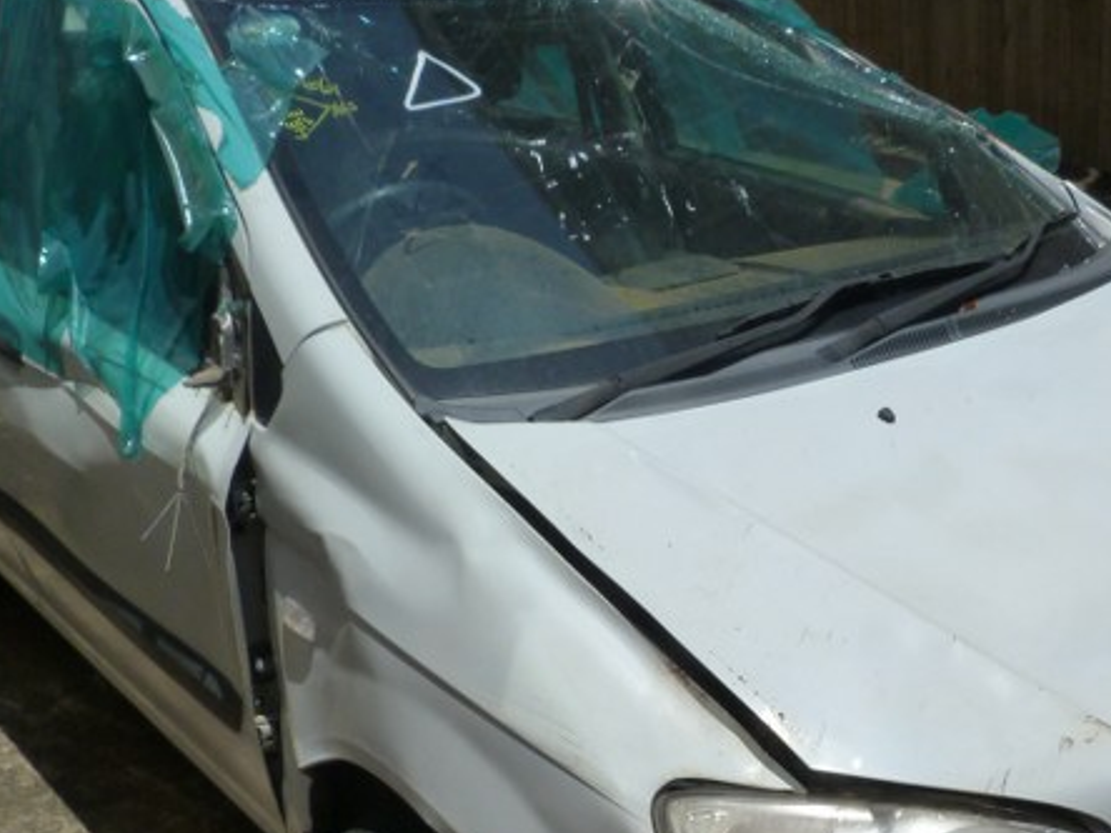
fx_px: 1444
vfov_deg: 31.6
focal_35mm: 45
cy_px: 618
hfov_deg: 41.8
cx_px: 698
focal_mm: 4.5
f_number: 5.6
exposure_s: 1/1000
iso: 125
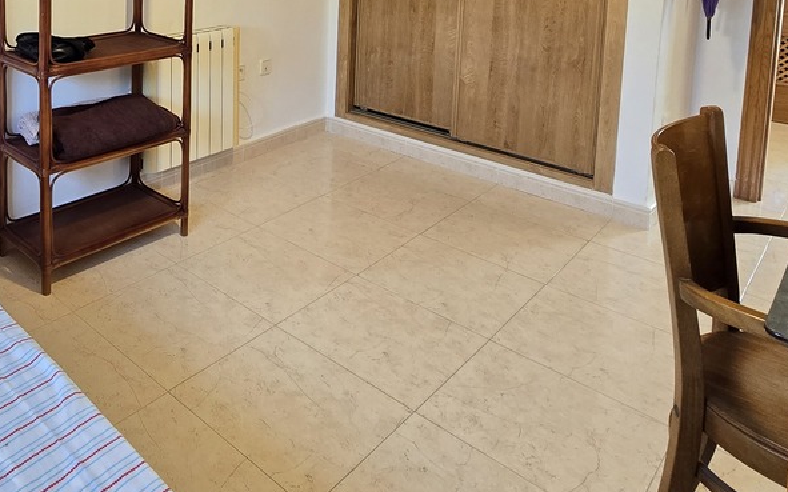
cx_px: 135
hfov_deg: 60.0
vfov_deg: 38.2
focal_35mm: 28
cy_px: -28
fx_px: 601
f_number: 2.2
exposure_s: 1/50
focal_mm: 2.2
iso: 200
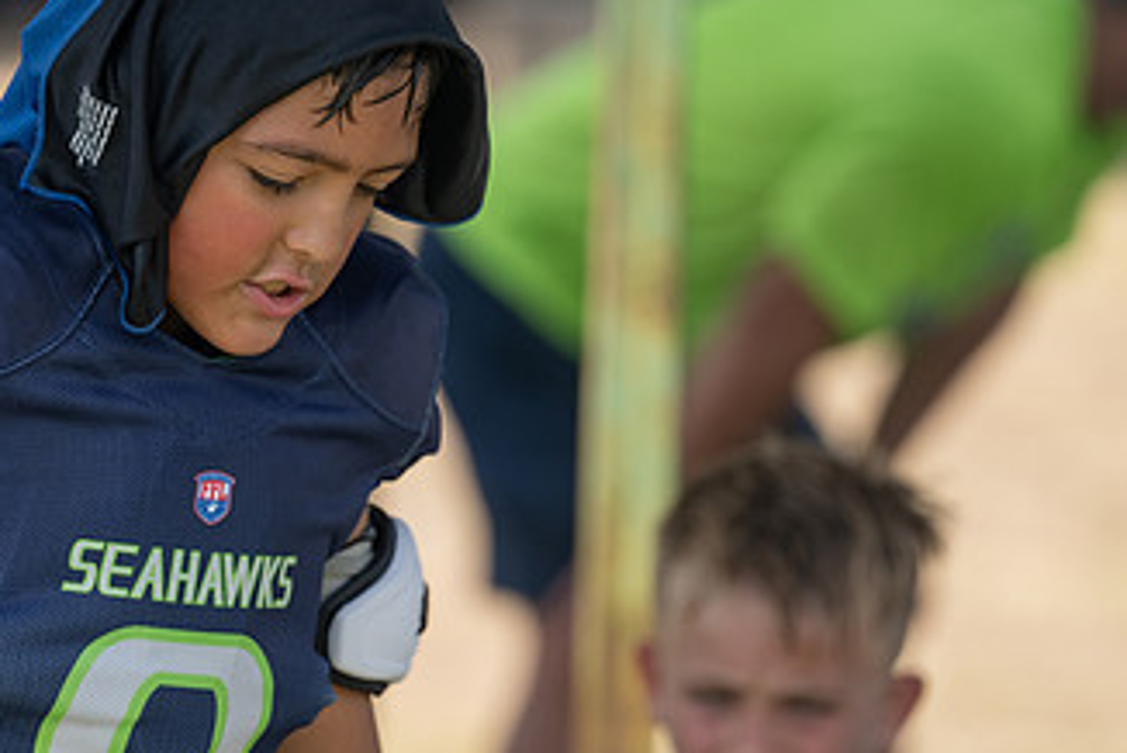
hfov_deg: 6.0
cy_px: 413
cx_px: 159
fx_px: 10810
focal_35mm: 345
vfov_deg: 4.0
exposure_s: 1/500
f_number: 4
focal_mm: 194
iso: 160
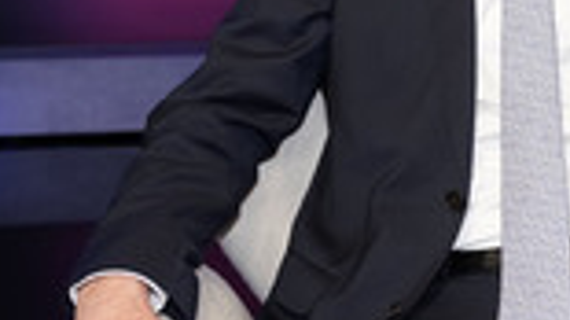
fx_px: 1798
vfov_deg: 10.1
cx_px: 524
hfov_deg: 17.7
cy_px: 4
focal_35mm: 119
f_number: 5
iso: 2000
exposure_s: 1/160
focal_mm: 39
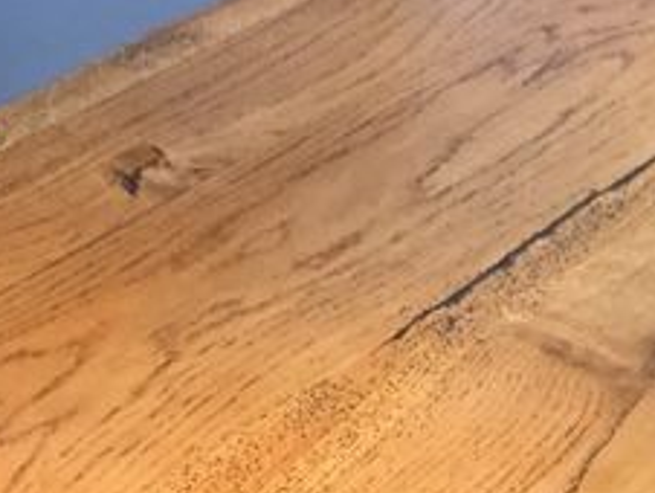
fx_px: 2595
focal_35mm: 137
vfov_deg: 9.9
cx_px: -304
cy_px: 1038
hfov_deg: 13.6
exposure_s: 1/33
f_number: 2.4
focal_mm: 3.3
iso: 100
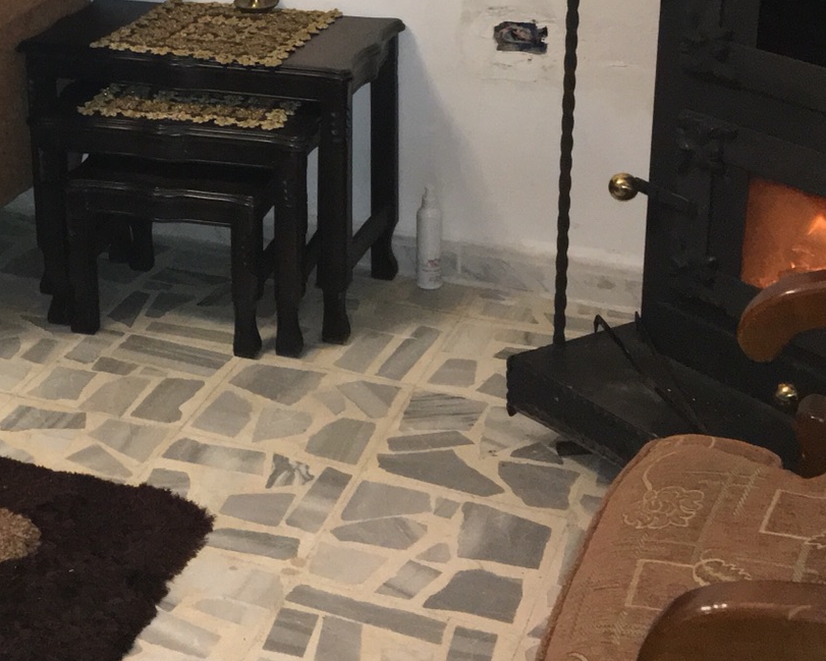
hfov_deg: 26.6
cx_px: -19
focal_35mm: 67
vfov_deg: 22.2
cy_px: 61
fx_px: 1638
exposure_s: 1/17
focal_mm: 4.15
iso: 160
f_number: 2.2
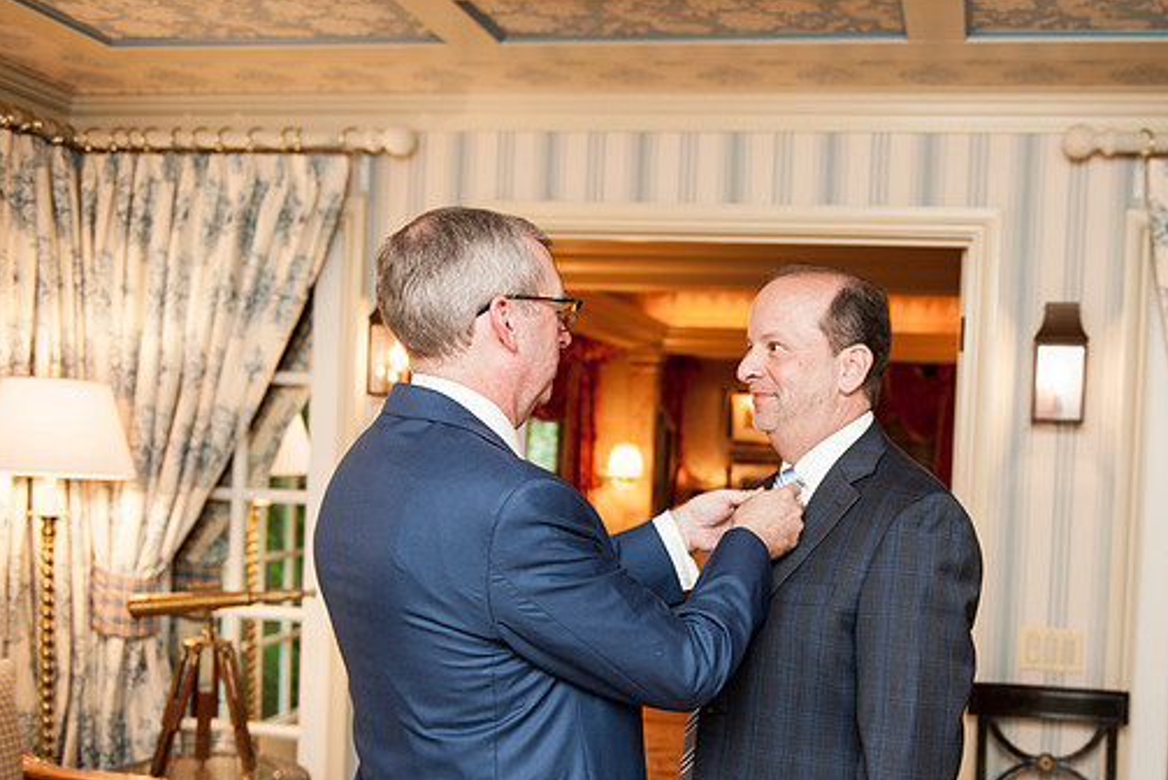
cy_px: 470
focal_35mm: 40
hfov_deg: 47.6
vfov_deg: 33.3
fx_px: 1298
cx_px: 786
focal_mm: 29
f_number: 2.8
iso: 400
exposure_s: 1/60
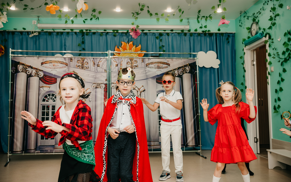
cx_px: 144
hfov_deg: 52.7
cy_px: 88
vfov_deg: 34.4
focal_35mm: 37
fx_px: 293
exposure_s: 1/160
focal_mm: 36
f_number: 4
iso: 200
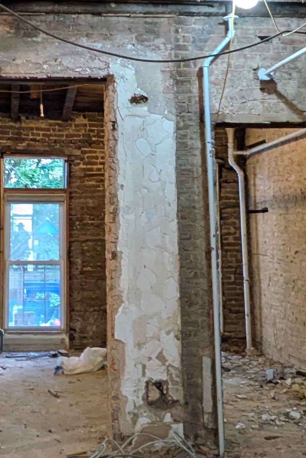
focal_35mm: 50
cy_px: 138
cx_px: 58
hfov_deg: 26.5
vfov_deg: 38.9
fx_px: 637
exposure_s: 1/30
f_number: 2.2
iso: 439
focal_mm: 1.85
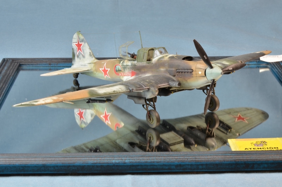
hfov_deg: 20.7
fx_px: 774
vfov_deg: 13.8
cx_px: 141
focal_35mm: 99
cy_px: 94
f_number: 20
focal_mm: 66
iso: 200
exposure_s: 1/1.3
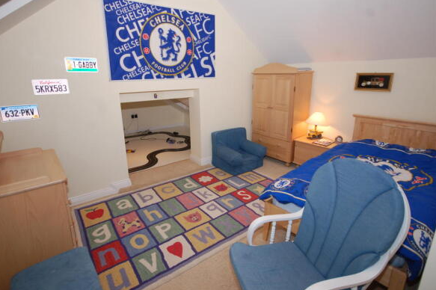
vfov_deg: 65.6
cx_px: 216
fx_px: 225
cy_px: 132
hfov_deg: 88.3
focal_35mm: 19
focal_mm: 11
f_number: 4.2
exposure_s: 1/60
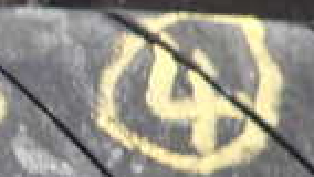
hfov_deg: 17.7
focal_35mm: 115
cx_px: -60
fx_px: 958
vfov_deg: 10.5
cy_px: 139
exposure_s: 1/30
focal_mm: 4.5
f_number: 2
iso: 200
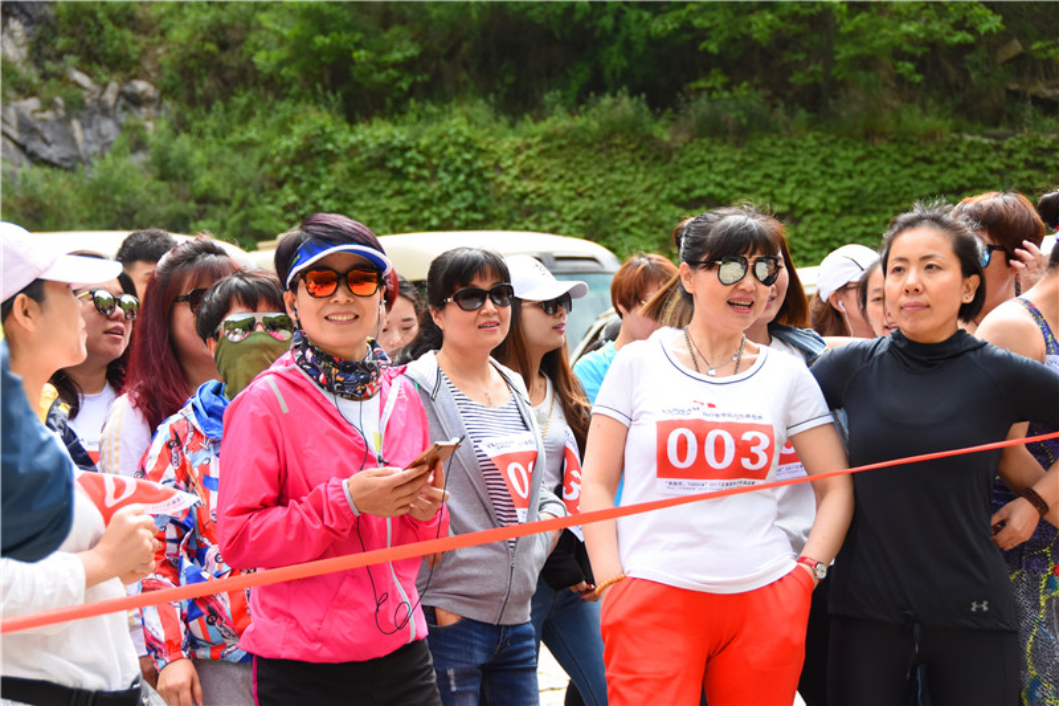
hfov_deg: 22.6
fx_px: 2647
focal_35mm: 90
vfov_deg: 15.2
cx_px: 530
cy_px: 353
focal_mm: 60
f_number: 4.8
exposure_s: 1/1000
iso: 640
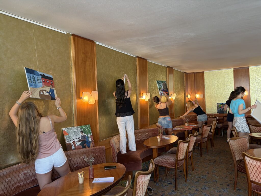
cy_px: 98
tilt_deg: +1.0
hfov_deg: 67.3
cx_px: 130
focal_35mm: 26
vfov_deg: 53.1
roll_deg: +3.2
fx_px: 196
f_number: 1.6
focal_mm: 5.96
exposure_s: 1/49
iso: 125
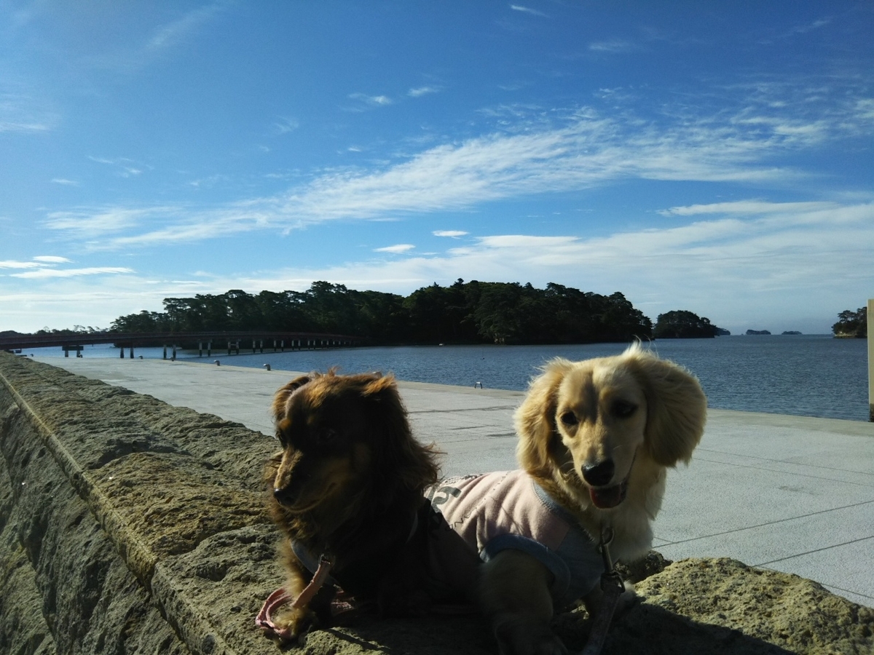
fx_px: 757
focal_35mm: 30
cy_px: 328
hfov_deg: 60.0
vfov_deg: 46.8
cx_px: 437
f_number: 2.2
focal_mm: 4
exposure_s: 1/2288
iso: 25
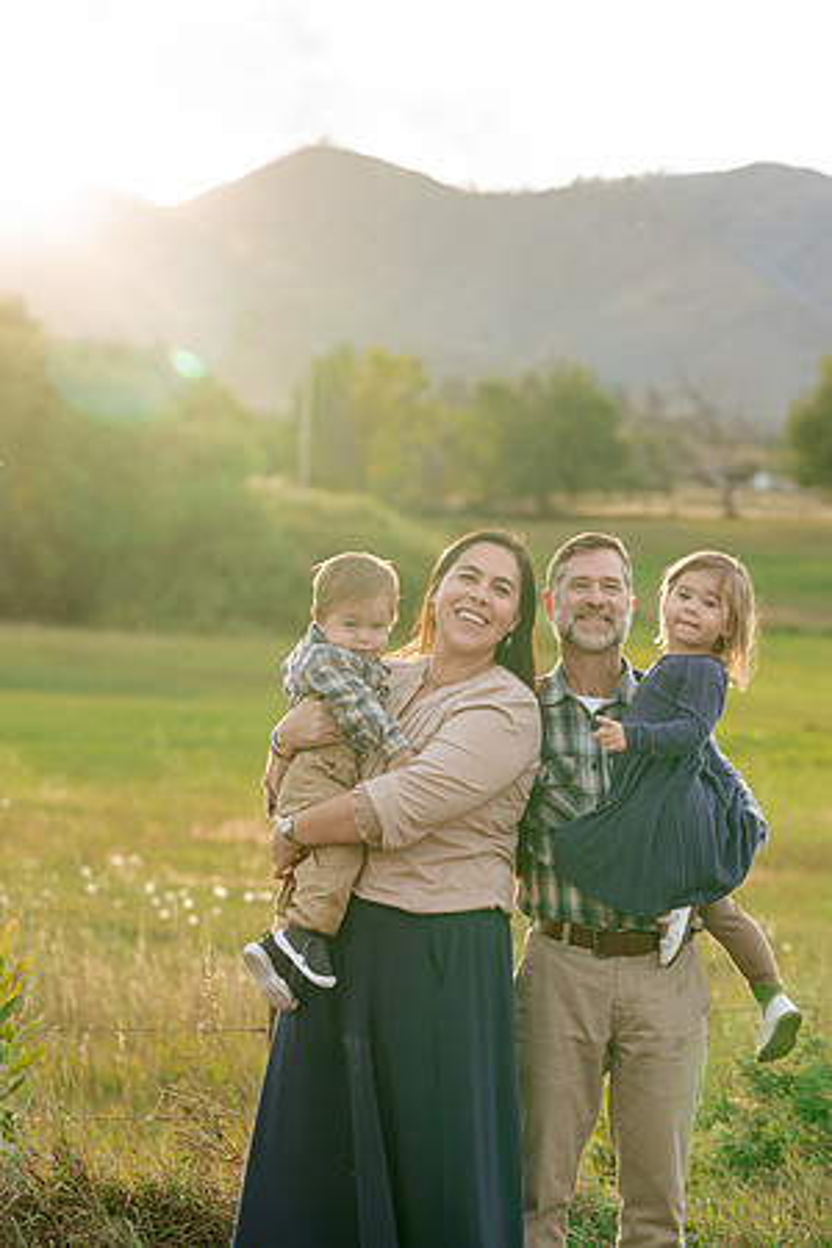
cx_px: 416
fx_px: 4818
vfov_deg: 14.8
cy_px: 624
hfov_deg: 9.9
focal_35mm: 139
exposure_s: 1/200
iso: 640
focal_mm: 139
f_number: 5.6
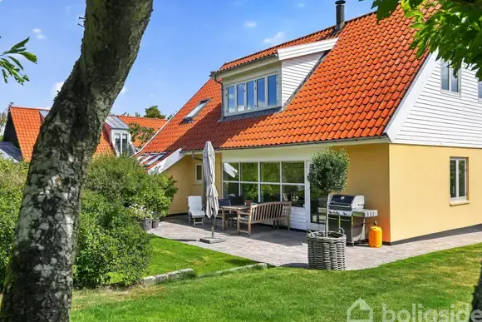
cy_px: 163
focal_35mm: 30
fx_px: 402
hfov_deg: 61.9
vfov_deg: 43.6
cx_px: 248
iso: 400
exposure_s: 1/500
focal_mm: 29
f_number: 8
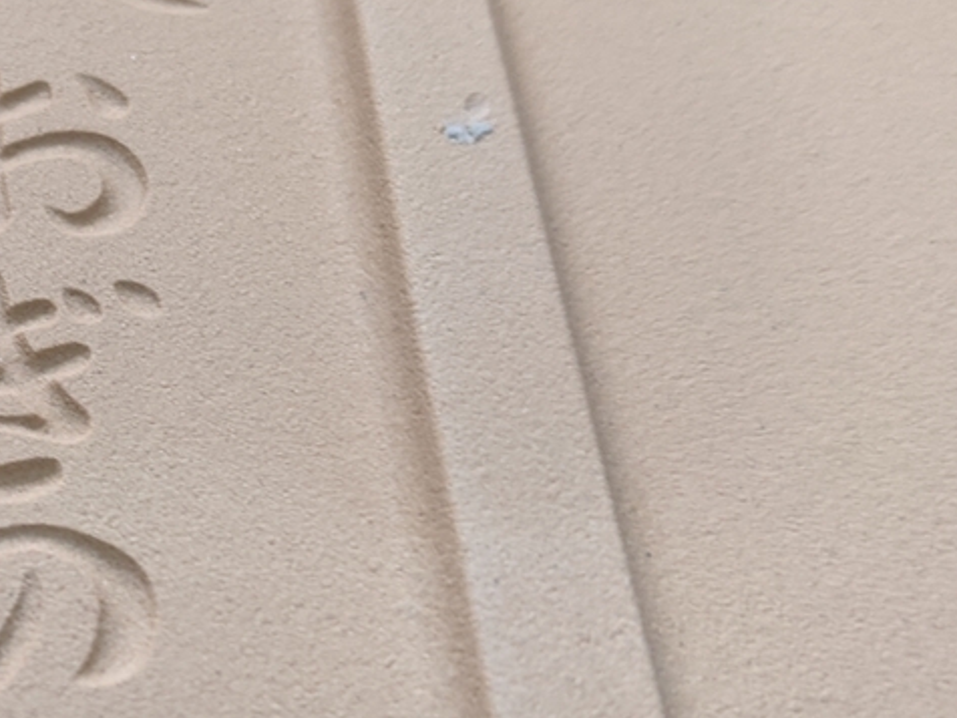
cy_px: 465
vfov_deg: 21.6
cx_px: -30
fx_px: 1880
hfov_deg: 26.8
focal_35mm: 68
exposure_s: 1/40
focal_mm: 4.44
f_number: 1.8
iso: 153
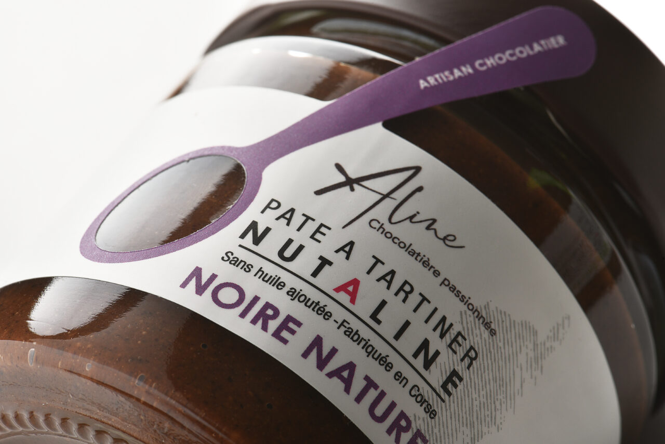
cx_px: 332
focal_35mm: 105
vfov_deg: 13.1
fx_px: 1941
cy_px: 222
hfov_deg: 19.4
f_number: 25
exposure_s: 1/125
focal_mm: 105
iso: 100
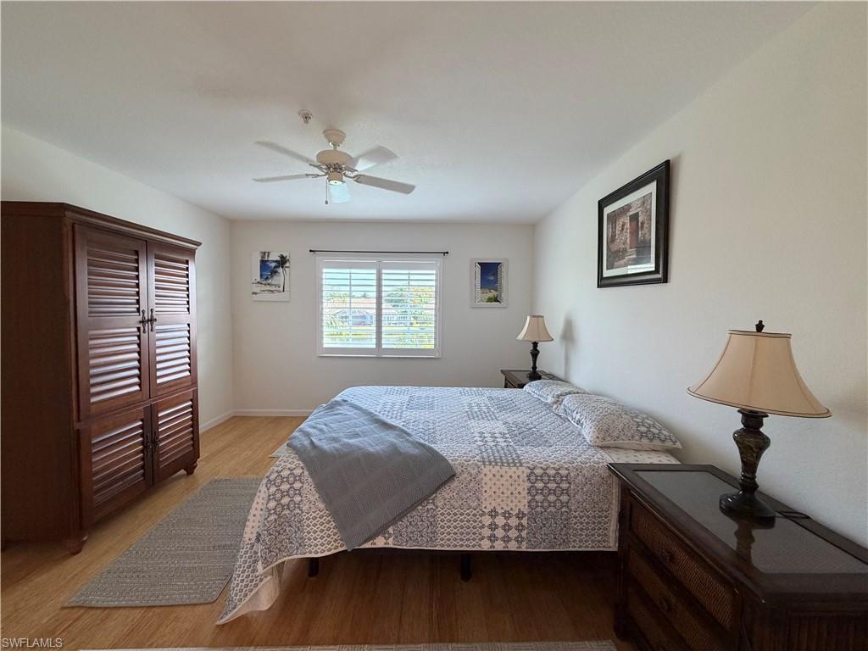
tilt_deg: -3.2
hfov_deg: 102.1
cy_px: 326
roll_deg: -1.0
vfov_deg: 85.7
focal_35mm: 14
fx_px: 351
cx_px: 434
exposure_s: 1/120
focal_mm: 2.22
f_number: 2.2
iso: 250
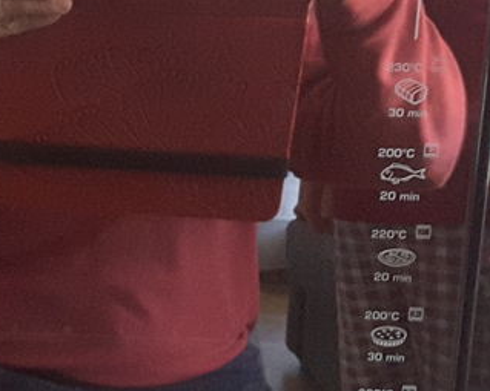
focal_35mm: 95
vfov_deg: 16.2
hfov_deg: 19.5
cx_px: -17
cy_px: 158
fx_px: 1377
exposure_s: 1/17
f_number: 1.9
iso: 500
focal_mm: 2.9
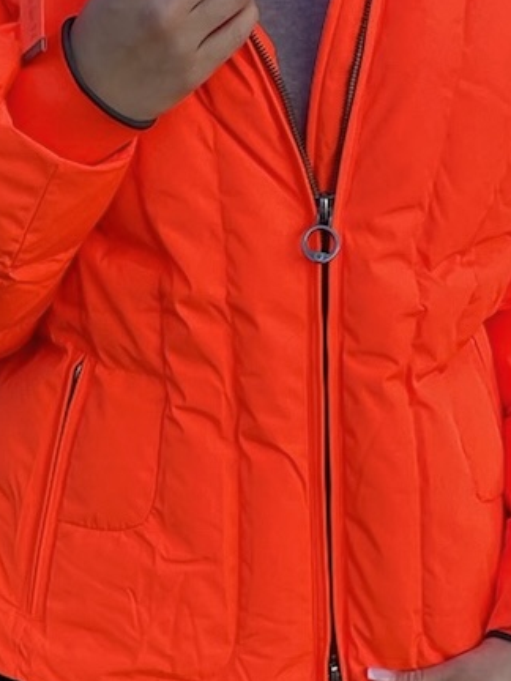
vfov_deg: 28.3
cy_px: 65
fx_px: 1299
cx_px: 278
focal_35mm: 66
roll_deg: +0.2
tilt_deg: -17.9
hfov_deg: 22.2
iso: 32
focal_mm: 4.2
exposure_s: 1/651
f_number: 1.6
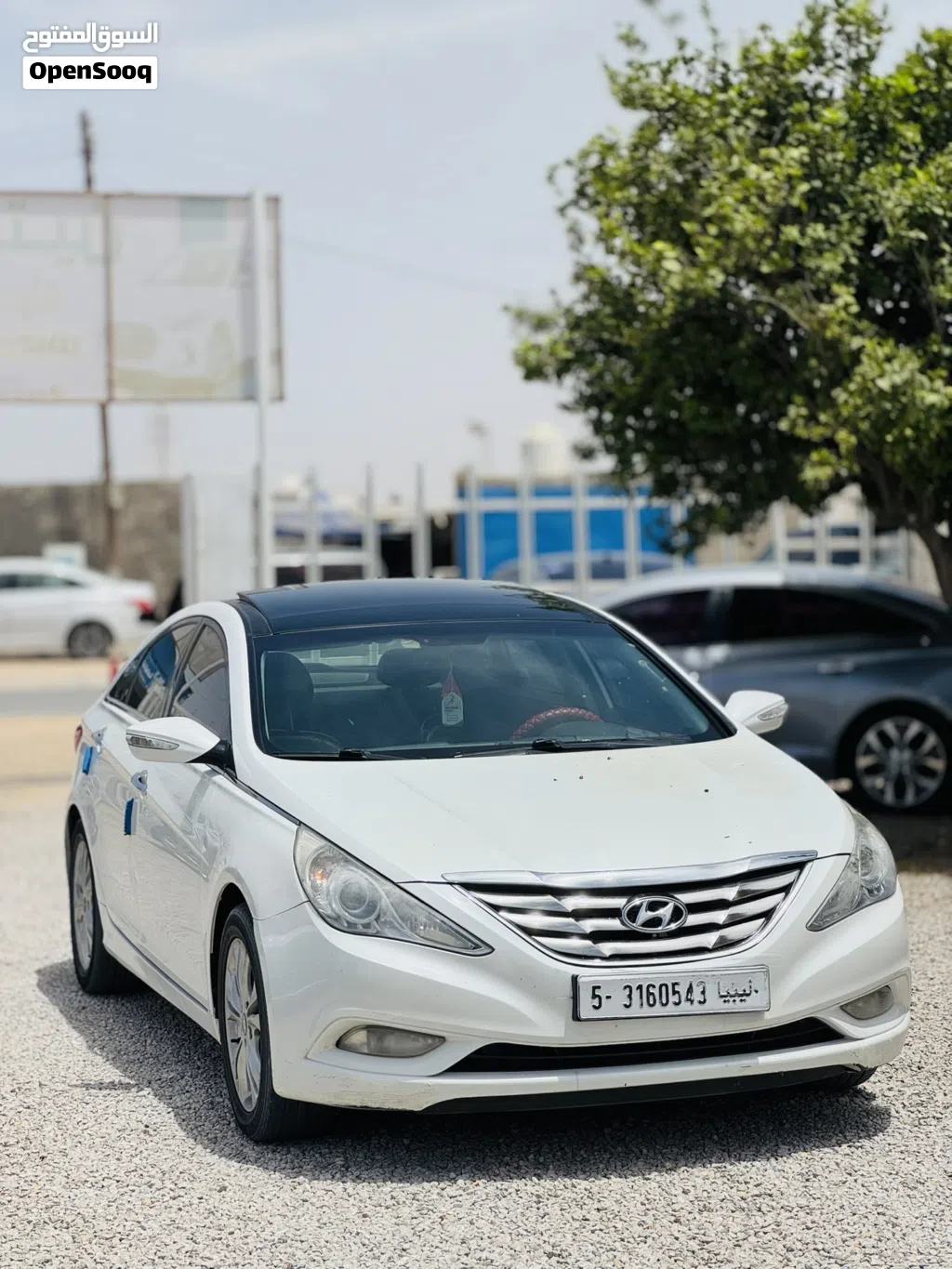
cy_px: 634
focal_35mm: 77
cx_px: 476
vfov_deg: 25.3
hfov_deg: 19.1
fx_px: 2823
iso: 32
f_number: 2.8
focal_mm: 9
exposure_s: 1/1815
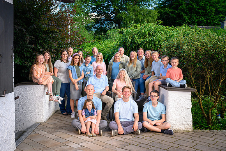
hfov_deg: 50.7
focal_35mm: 38
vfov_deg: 35.0
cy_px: 76
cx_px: 113
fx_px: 238
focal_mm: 38
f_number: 7.1
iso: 400
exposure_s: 1/640
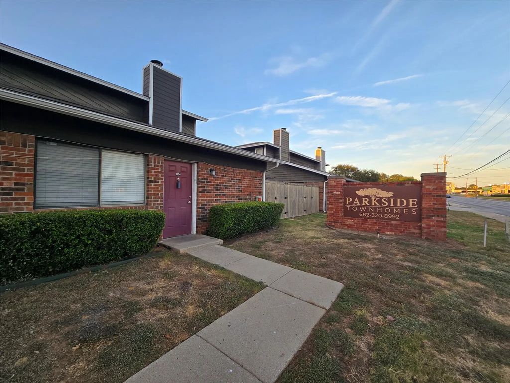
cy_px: 192
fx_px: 192
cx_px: 255
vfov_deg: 89.9
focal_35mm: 13
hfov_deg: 106.2
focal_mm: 2.2
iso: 50
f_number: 2.2
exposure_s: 1/250
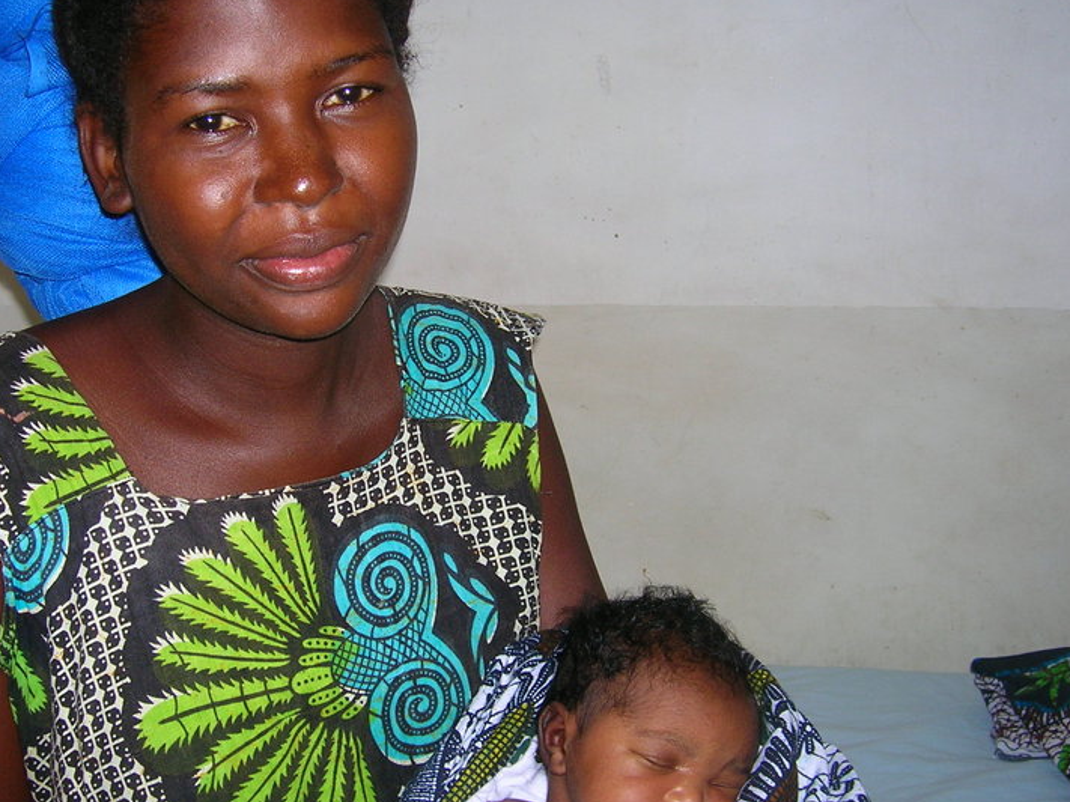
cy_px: 450
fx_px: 1514
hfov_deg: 38.8
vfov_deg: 29.6
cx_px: 456
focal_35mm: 49
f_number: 2.9
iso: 50
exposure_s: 1/60.1
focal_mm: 5.7
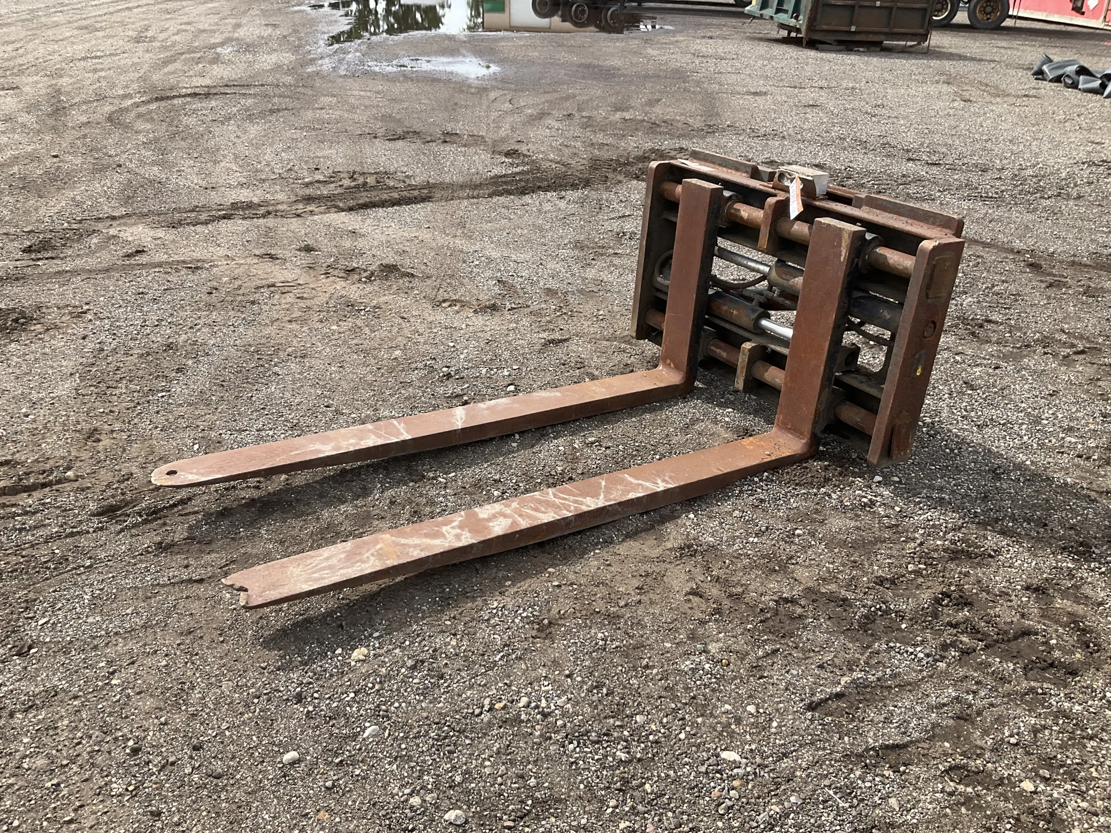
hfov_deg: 61.7
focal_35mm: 29
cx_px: 556
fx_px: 931
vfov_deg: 48.2
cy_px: 416
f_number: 1.8
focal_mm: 3
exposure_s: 1/770
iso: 25
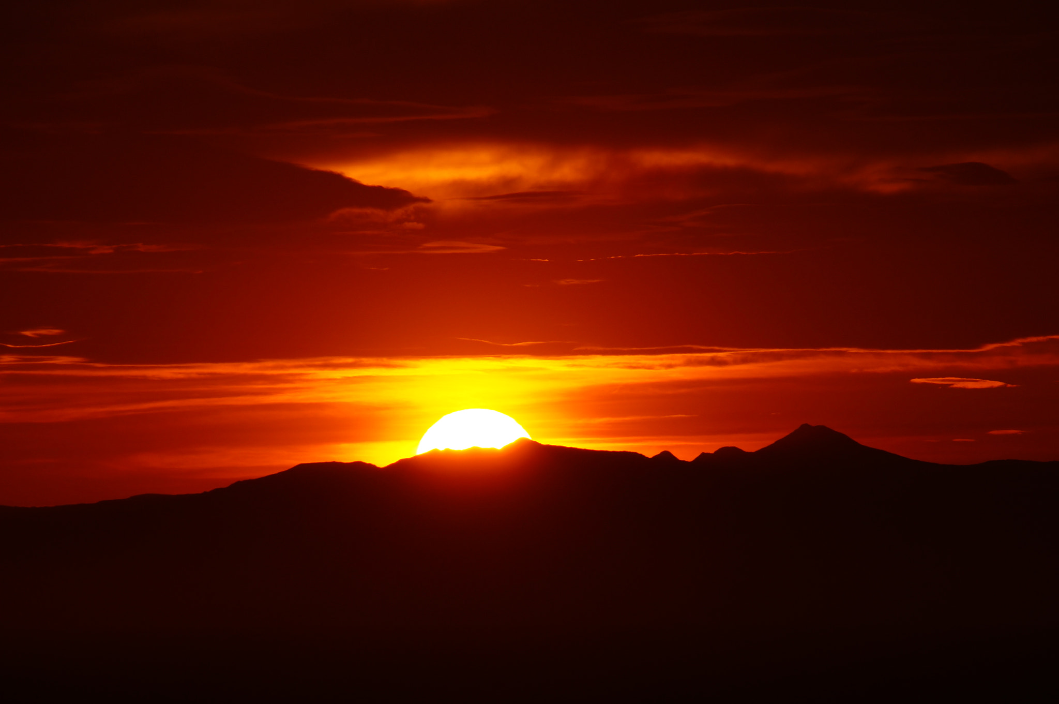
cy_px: 352
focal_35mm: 450
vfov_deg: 3.0
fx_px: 13224
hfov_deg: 4.6
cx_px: 530
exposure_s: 1/640
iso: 100
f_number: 10
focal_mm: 300
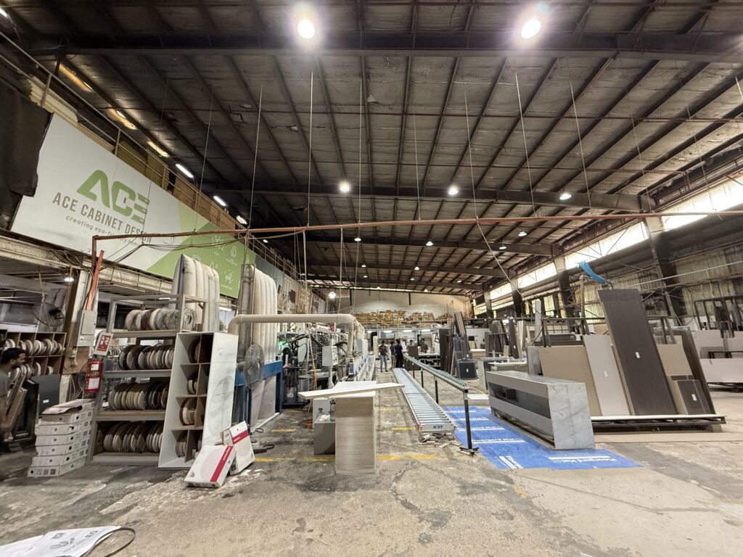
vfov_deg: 85.7
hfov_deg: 102.1
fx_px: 300
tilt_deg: +11.8
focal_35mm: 14
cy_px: 278
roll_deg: +1.4
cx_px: 372
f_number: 2.2
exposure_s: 1/68
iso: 320
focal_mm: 2.22
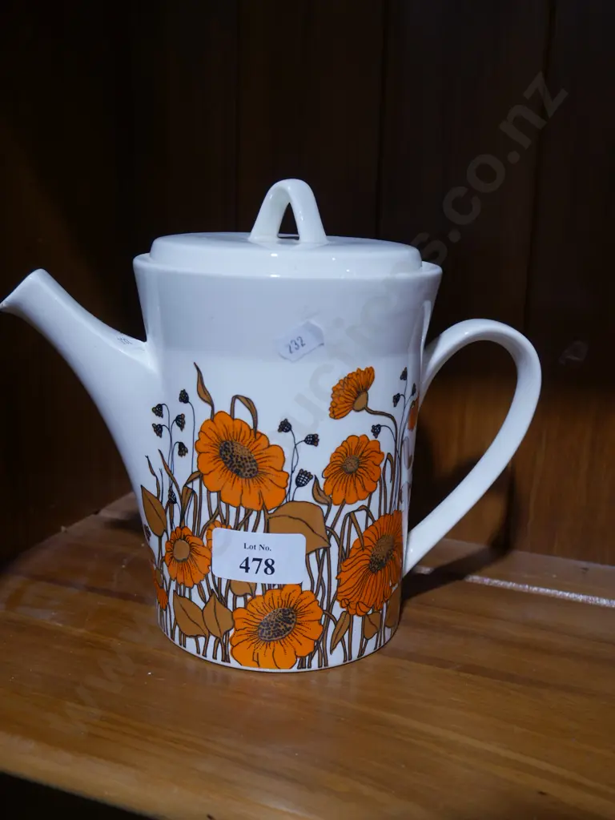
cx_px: 308
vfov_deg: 49.0
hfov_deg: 37.7
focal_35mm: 38
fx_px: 900
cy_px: 410
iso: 400
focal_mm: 19
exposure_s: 1/60
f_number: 4.1
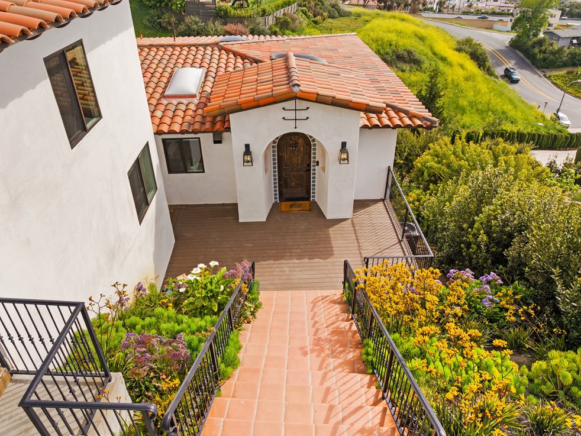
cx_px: 290
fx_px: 420
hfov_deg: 69.4
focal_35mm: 25
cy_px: 222
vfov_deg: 54.9
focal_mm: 12.29
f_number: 4
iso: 100
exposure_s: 1/1250
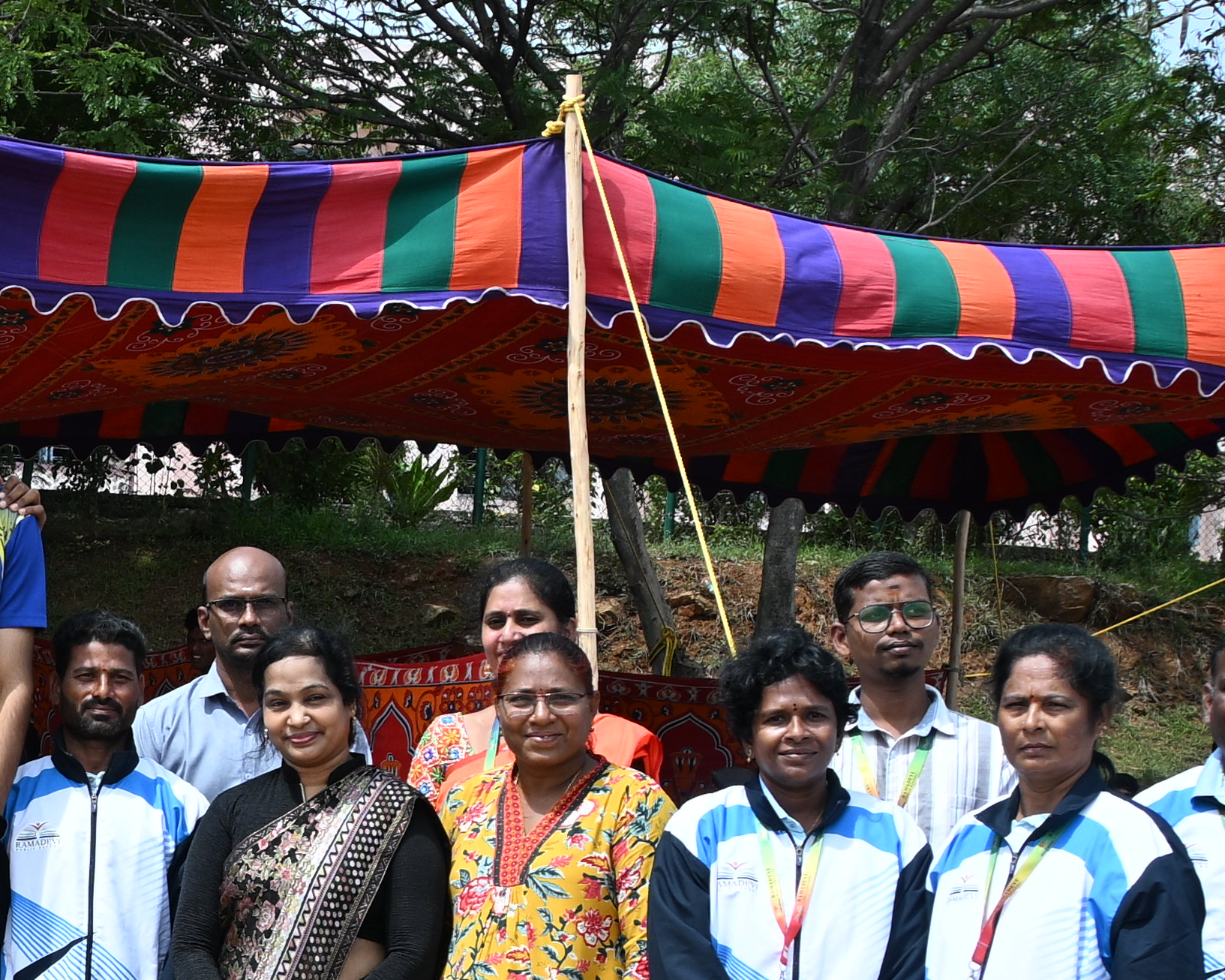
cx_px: -328
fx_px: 5307
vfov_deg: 10.4
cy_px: 1039
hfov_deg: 12.8
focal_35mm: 146
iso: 100
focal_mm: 30.5
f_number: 9
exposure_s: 1/320
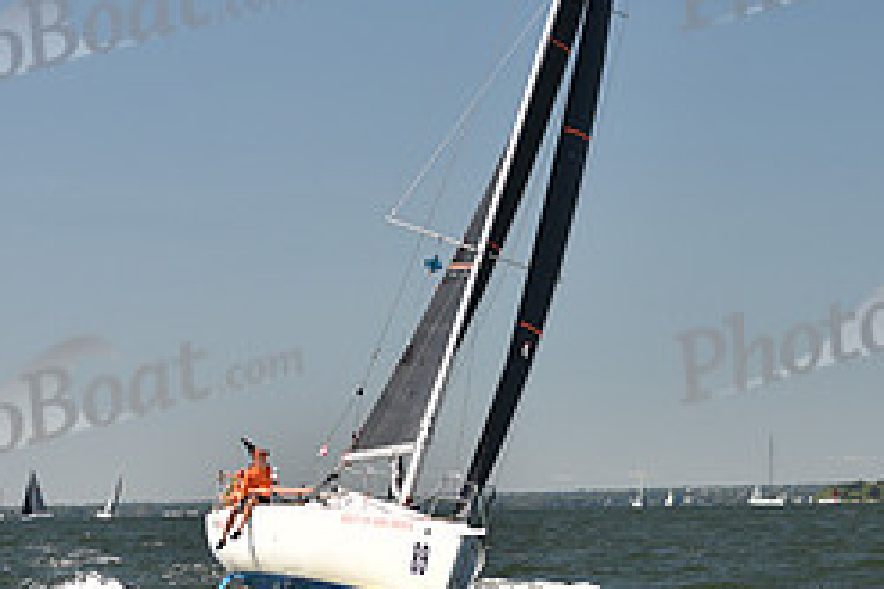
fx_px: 4051
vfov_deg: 8.3
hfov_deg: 12.5
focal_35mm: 165
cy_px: 174
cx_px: 492
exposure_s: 1/1250
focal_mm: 70
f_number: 3.2
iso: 250
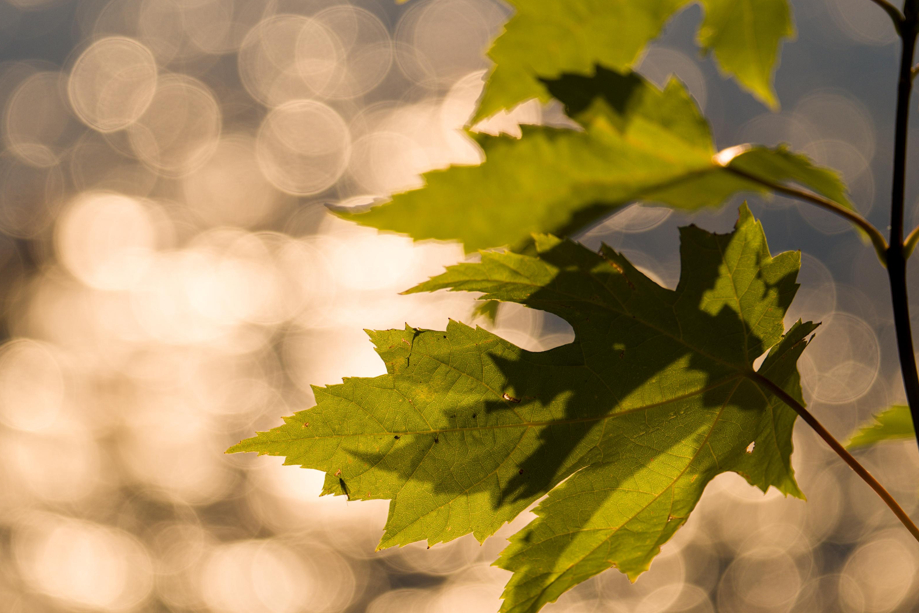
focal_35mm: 202
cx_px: 430
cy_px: 303
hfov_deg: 10.2
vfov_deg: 6.8
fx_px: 5156
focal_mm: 110.3
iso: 160
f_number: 4.2
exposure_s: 1/1000
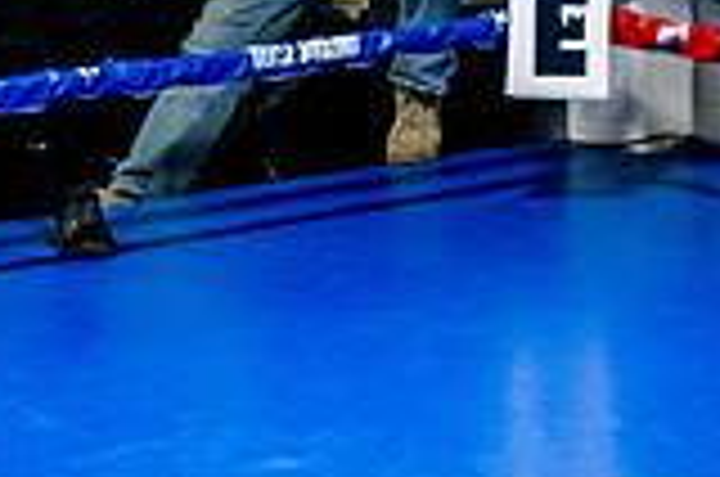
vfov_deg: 7.2
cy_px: 11
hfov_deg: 10.4
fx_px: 3772
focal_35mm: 189
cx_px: 1170
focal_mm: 35
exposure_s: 1/800
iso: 5000
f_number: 2.8
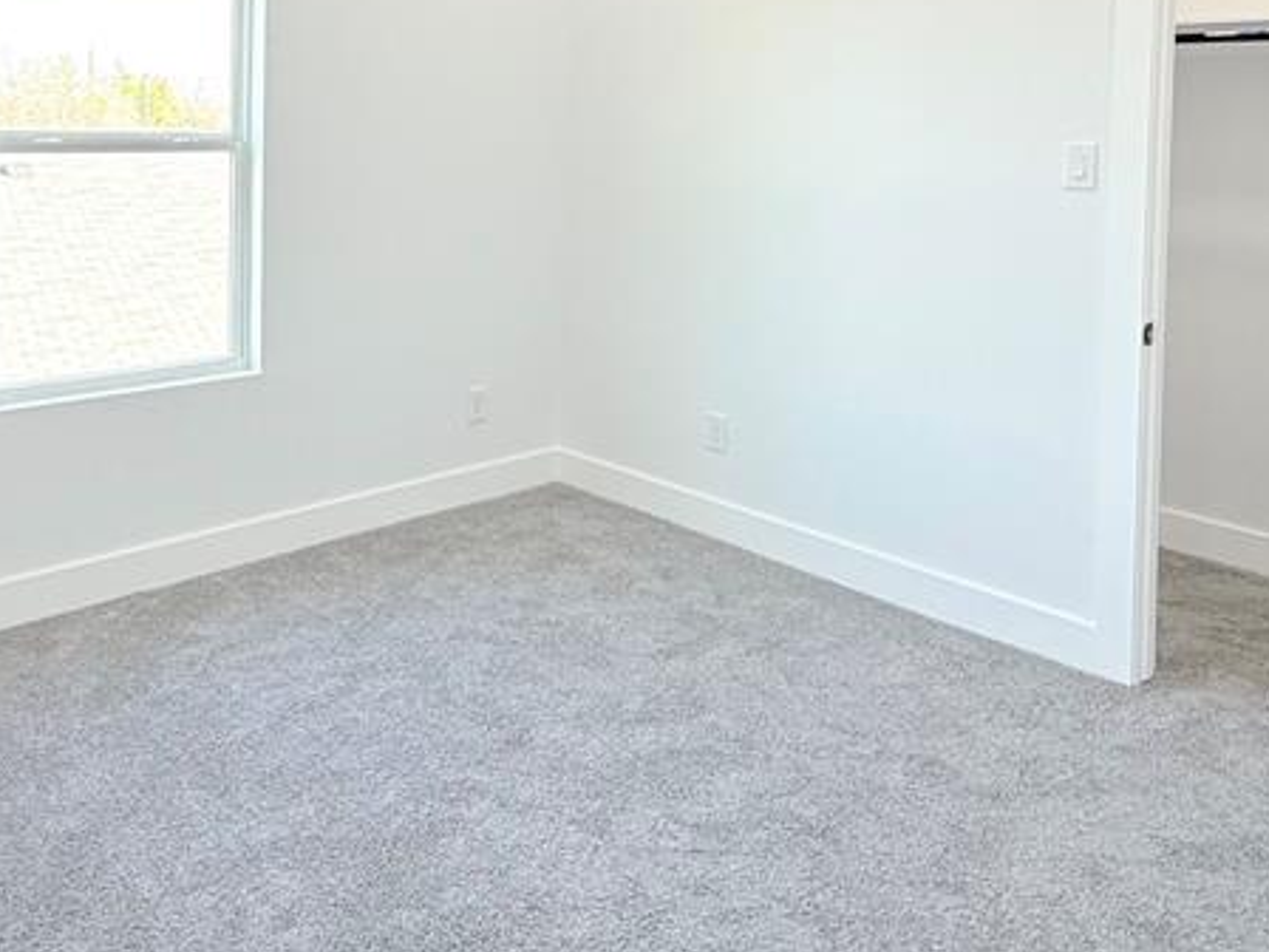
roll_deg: -1.5
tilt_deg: -1.0
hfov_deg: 56.1
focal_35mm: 32
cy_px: 142
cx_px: 470
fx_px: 1173
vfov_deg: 41.5
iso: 64
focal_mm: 2.22
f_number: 2.2
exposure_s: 1/111
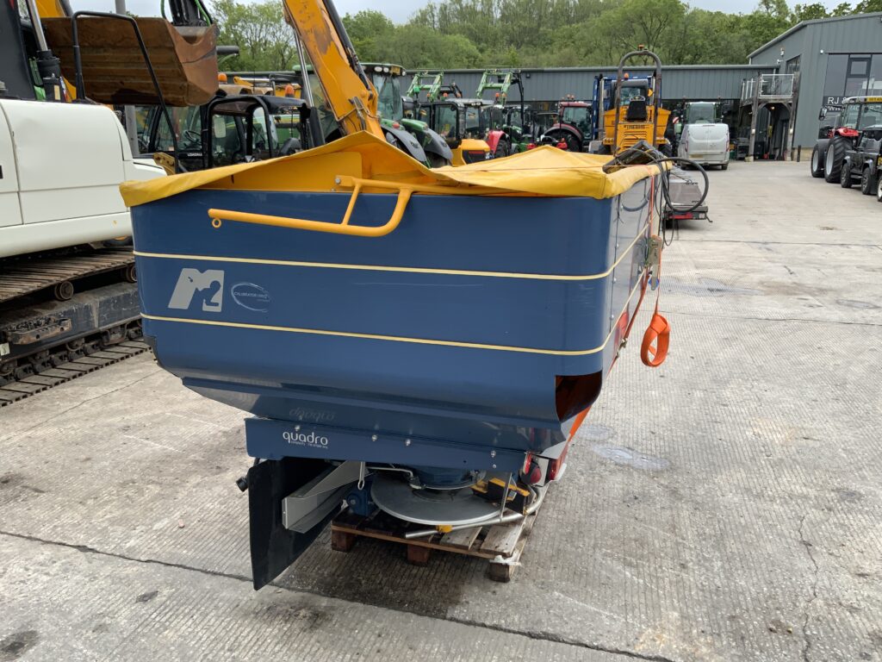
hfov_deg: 61.7
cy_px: 331
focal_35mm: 29
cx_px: 441
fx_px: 739
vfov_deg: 48.2
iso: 16
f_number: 1.8
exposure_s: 1/482
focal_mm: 3
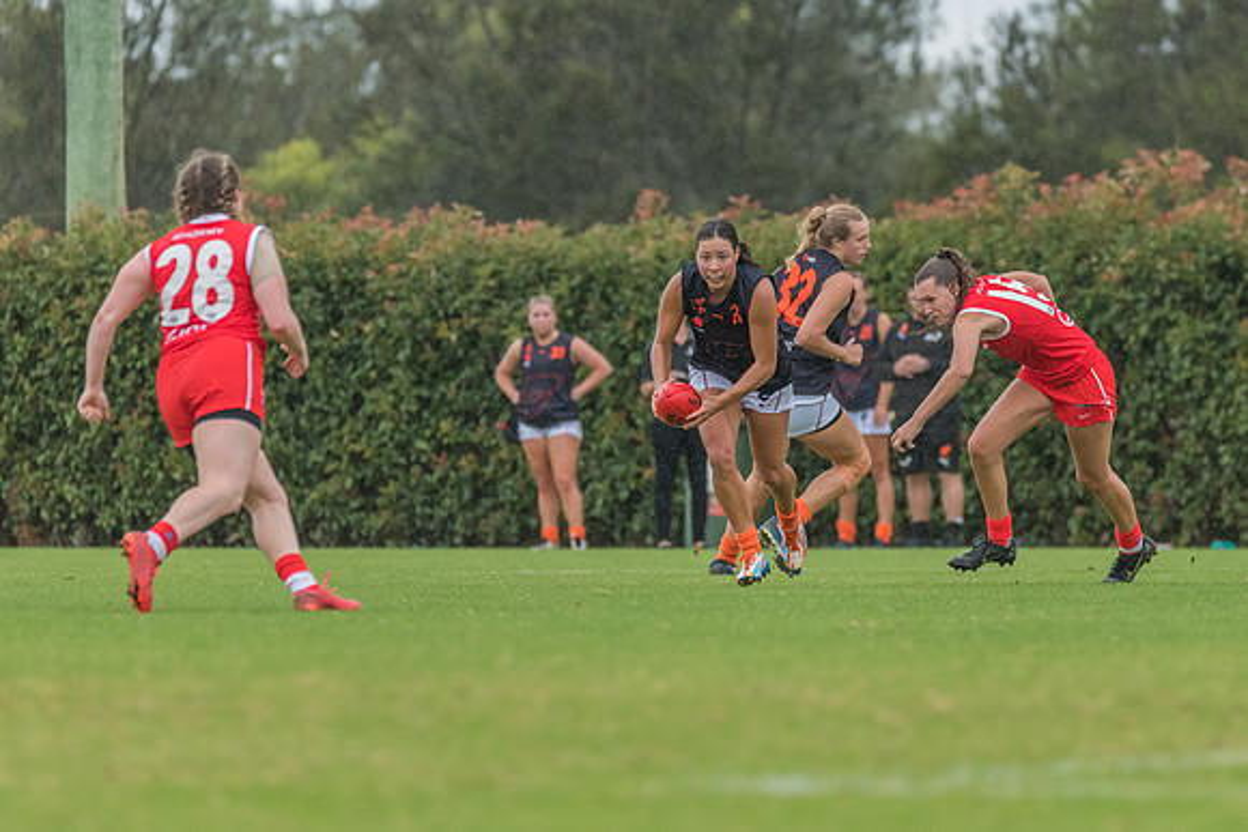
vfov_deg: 2.9
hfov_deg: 4.3
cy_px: 451
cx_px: 694
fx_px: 16443
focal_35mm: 474
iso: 1400
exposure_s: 1/1250
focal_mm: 380
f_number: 6
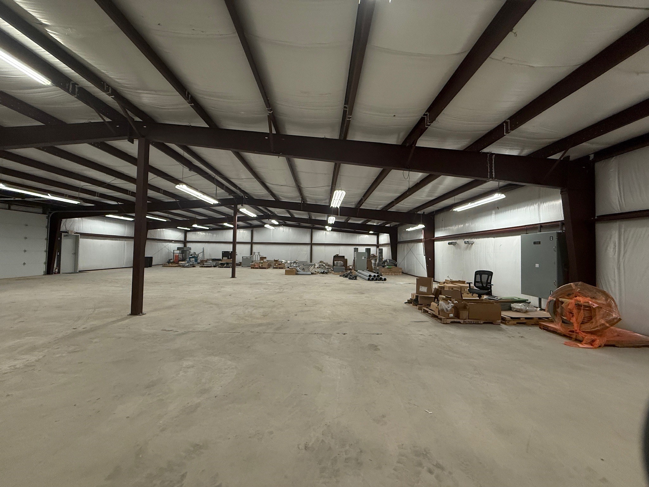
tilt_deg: +2.6
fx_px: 262
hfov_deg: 102.1
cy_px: 244
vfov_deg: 85.7
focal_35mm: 14
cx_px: 324
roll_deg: -1.3
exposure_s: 1/128
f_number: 2.2
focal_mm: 2.22
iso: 320
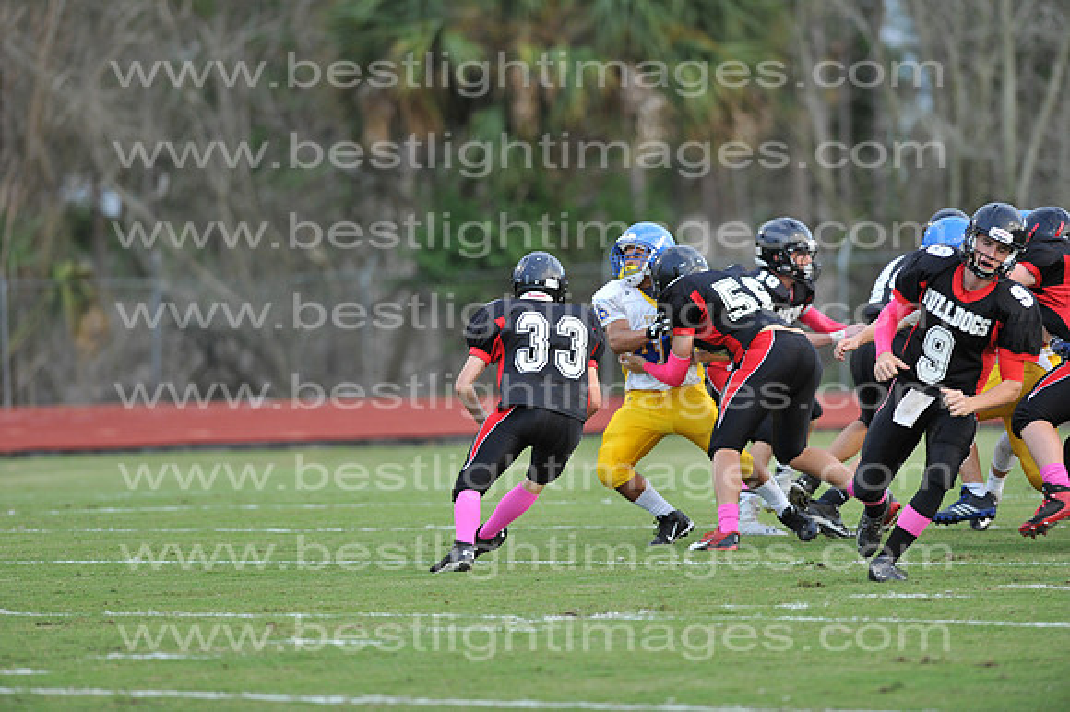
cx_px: 535
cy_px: 356
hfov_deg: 6.9
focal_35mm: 300
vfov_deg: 4.6
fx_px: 8911
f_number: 4
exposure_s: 1/640
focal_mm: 300
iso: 1250
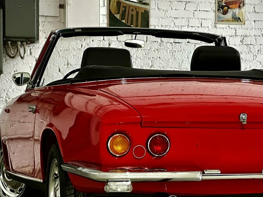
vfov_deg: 10.7
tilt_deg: -2.2
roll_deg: -0.5
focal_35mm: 138
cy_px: 159
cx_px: 159
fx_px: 1048
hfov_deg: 14.3
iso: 500
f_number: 2.8
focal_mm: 9
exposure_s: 1/34
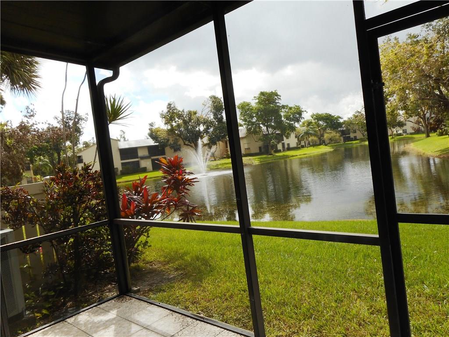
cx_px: 224
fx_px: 324
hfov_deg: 69.4
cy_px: 168
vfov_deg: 54.9
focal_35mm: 25
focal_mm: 4.5
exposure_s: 1/320
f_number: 3.7
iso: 80
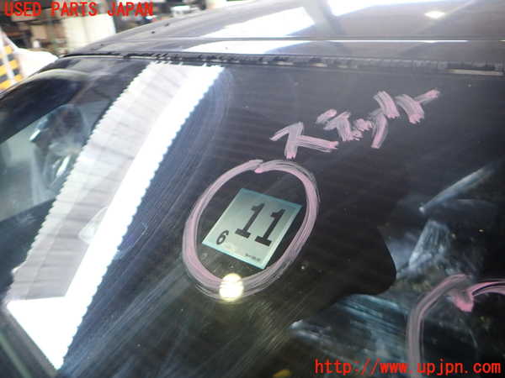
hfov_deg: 69.4
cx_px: 252
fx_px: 365
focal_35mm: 25
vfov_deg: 54.9
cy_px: 189
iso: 200
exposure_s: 1/80
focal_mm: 4.5
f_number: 2
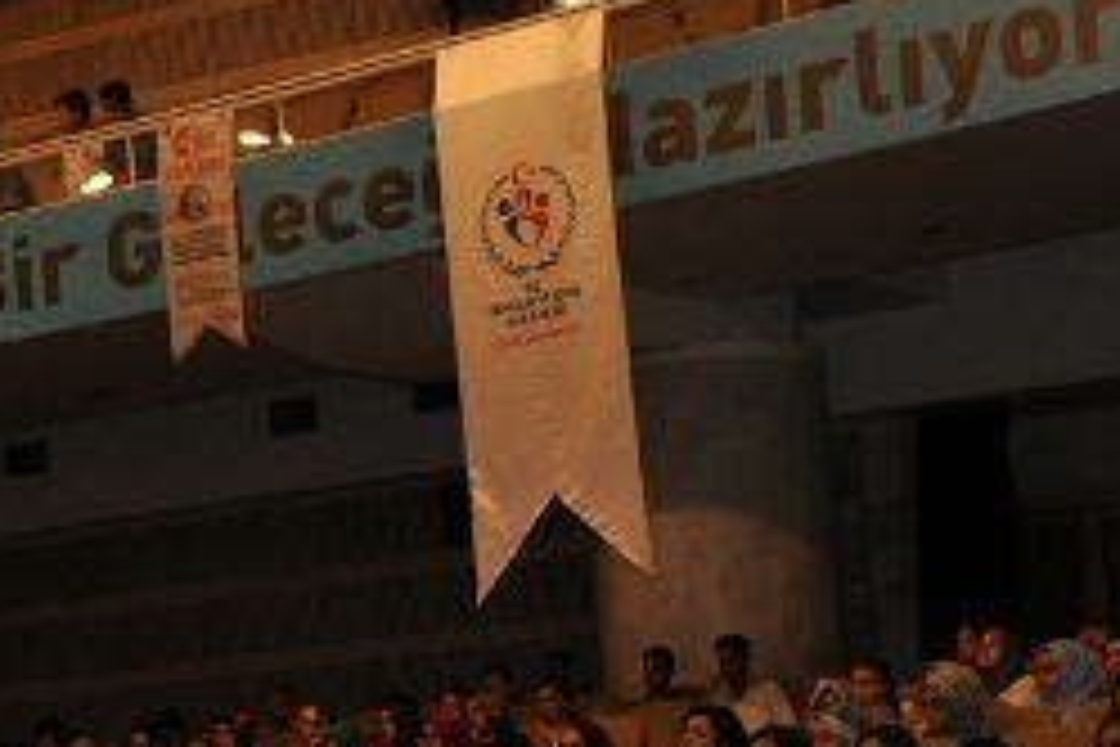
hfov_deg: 26.2
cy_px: 871
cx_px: 706
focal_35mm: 77
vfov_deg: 17.0
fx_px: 2395
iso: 1000
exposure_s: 1/60
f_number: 4
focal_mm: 20
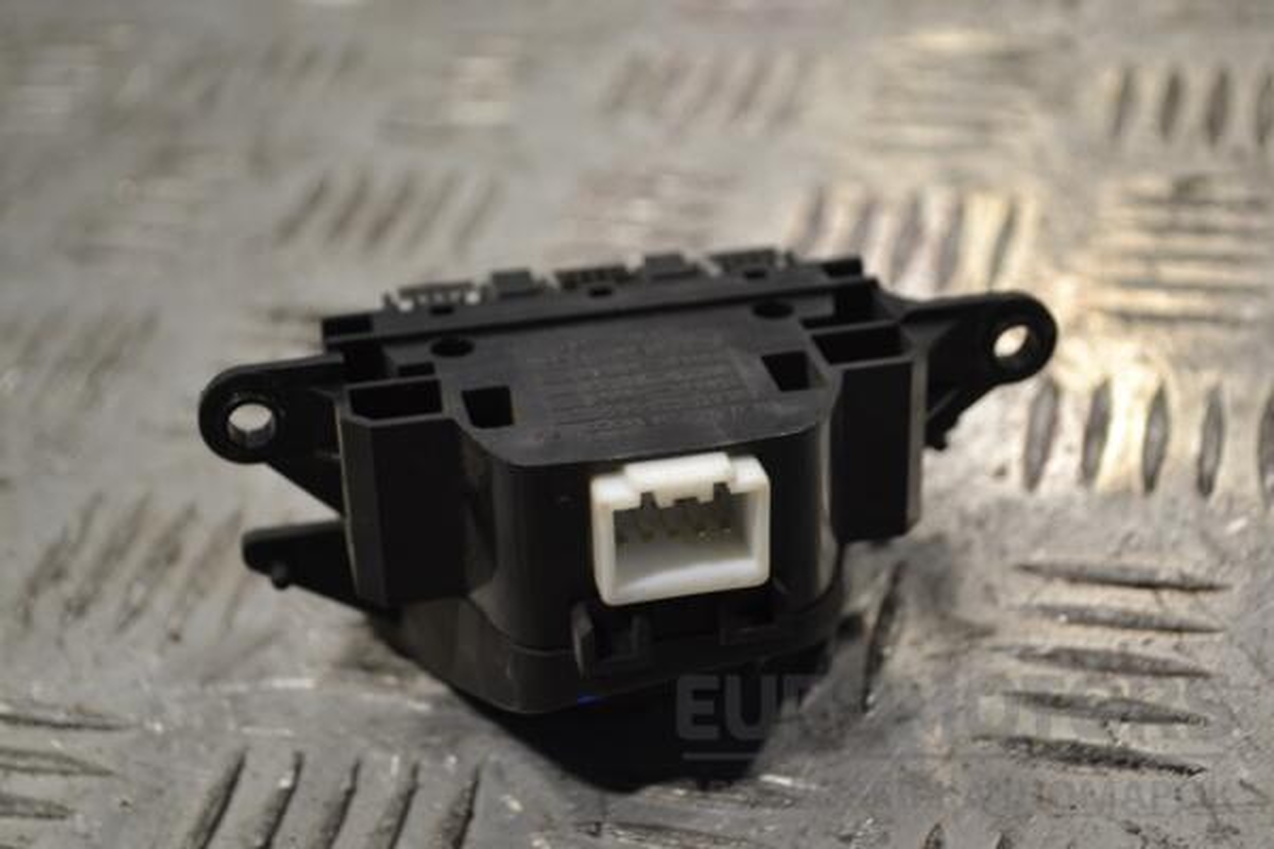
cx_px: 637
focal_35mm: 63
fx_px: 2229
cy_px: 424
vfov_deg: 21.6
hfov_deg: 31.9
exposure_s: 1/100
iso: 400
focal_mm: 42
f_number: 5.3
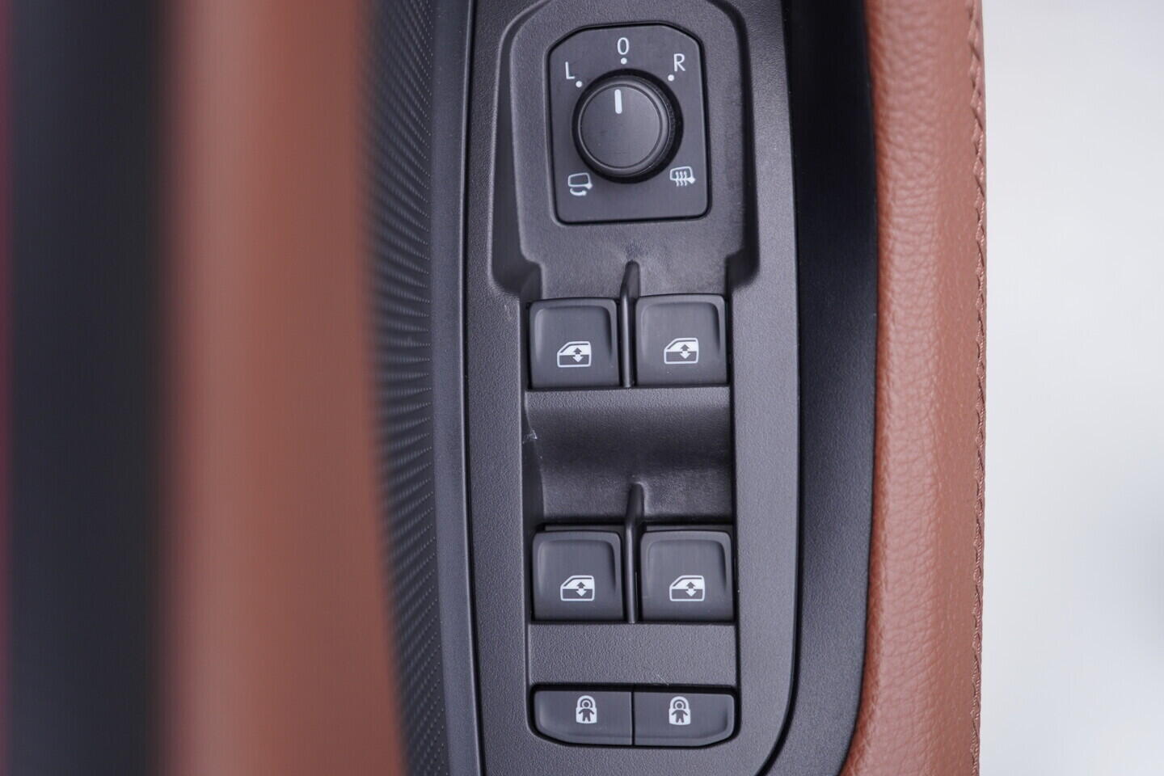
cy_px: 388
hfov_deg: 53.1
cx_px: 582
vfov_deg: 36.9
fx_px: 1164
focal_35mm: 36
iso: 200
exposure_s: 1/40
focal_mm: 24
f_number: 2.8
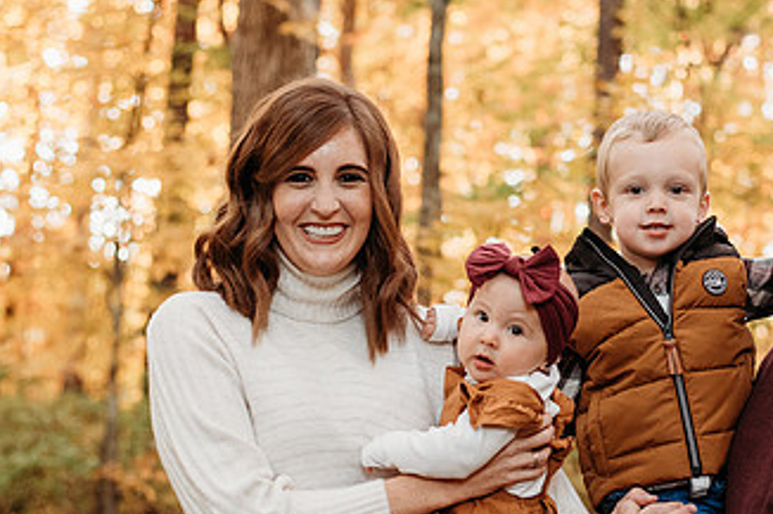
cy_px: 345
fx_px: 1910
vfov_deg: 15.3
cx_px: 586
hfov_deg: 22.6
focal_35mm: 89
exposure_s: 1/200
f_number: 2.8
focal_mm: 50
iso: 1600
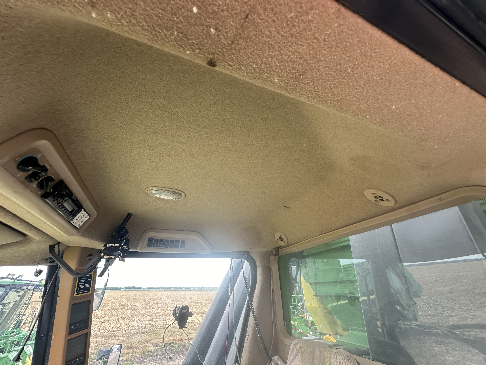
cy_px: 182
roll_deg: +0.2
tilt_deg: +29.4
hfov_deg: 102.1
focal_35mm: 14
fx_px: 197
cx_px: 243
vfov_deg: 85.7
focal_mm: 2.22
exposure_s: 1/99
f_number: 2.2
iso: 64
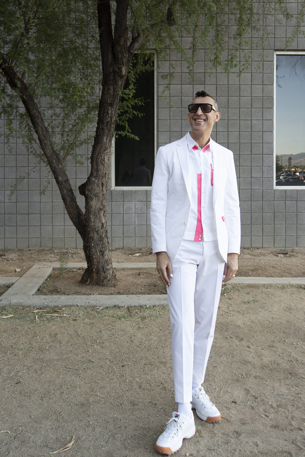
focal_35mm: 35
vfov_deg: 54.4
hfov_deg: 37.9
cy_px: 228
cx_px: 152
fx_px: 445
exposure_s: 1/60
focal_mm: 35
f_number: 6.7
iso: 400
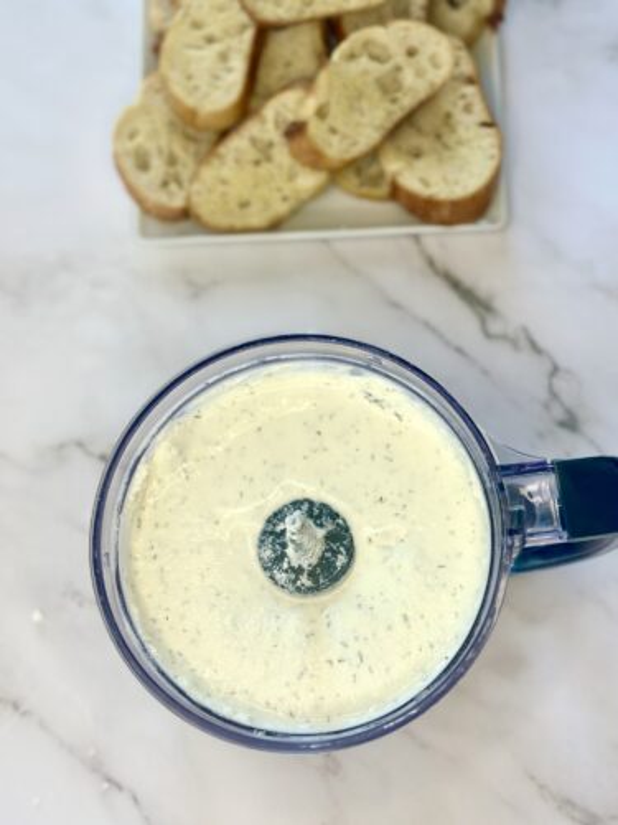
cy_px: 412
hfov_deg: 30.3
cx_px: 309
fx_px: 1143
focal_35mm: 48
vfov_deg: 39.7
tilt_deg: -74.8
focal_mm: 6.86
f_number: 1.78
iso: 80
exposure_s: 1/238
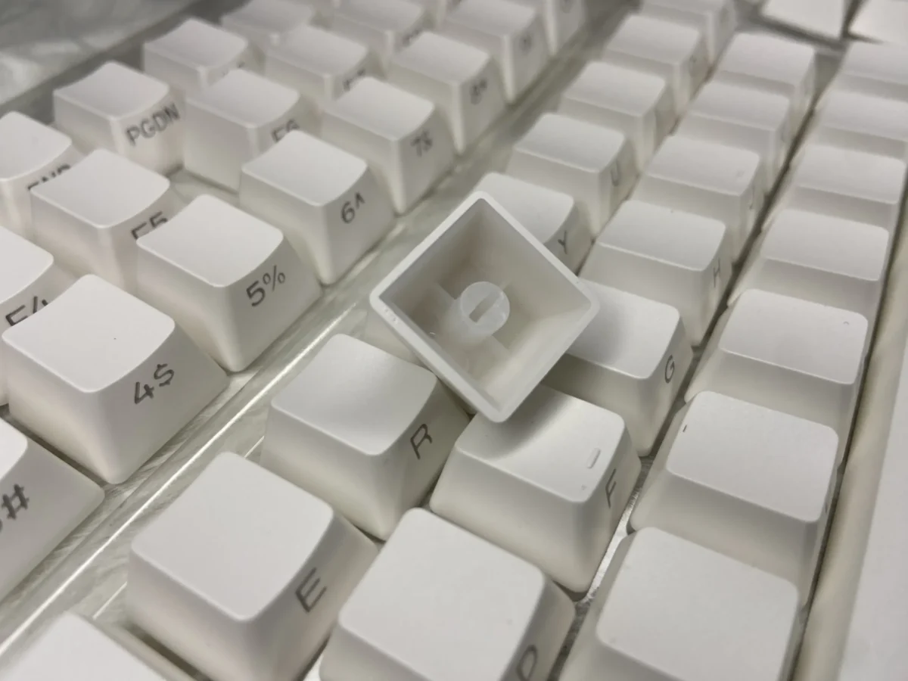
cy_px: 340
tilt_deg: -47.0
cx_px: 454
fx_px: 656
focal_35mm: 25
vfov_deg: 54.9
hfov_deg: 69.4
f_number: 1.8
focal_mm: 4.25
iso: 64
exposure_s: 1/121
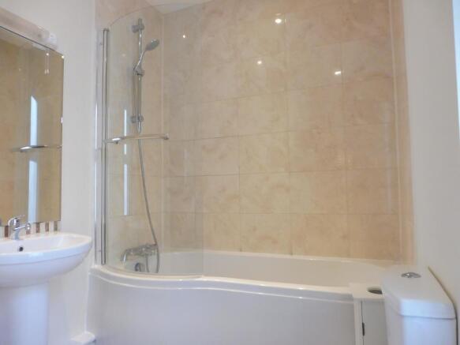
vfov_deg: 56.8
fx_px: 319
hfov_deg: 71.6
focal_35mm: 24
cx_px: 230
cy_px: 172
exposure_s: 1/60
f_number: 3.3
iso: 400
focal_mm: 4.3
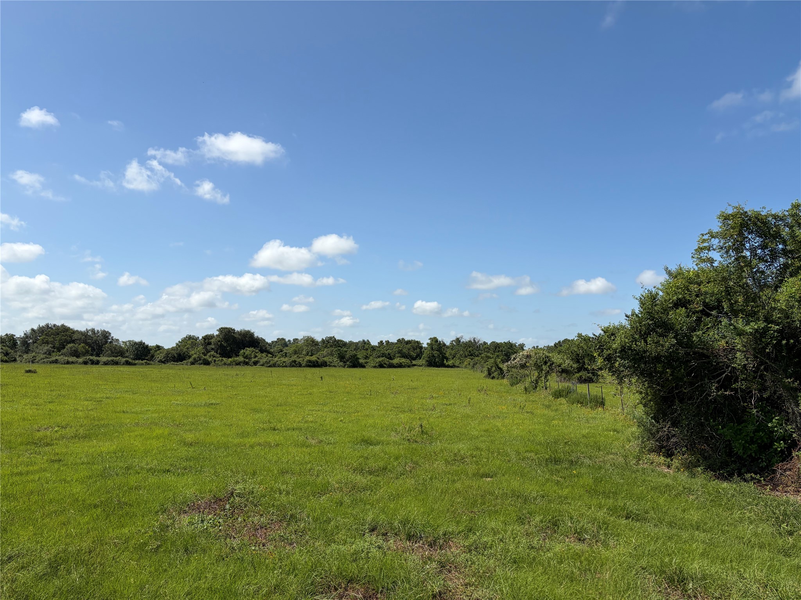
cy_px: 300
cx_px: 400
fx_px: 602
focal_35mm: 26
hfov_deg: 67.3
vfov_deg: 53.1
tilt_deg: +6.5
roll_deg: -0.4
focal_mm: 5.96
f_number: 1.6
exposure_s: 1/6329
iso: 64
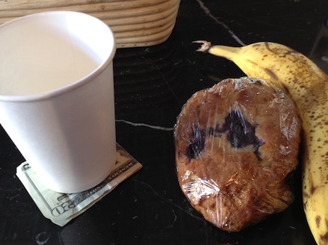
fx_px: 379
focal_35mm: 40
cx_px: 154
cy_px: 119
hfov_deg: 46.8
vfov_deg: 35.9
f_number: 2.4
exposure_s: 1/20
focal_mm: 4.28
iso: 125
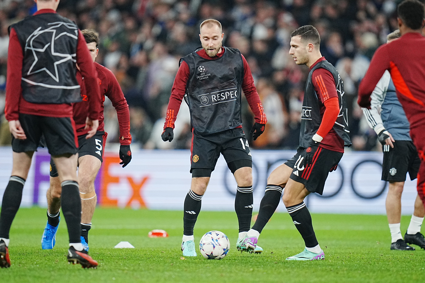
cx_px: 212
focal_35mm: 600
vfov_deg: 2.3
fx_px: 7083
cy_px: 142
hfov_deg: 3.4
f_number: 2.8
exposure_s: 1/1600
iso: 2500
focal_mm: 400
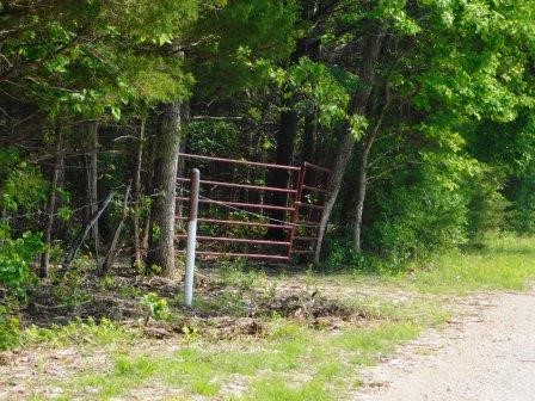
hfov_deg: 10.7
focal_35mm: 184
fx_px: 2844
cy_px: 200
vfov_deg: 8.1
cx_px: 268
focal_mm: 32.7
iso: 125
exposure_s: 1/400
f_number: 5.4
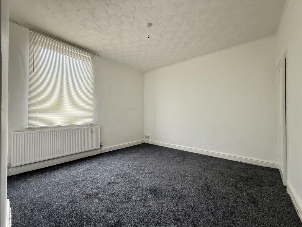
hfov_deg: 102.1
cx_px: 151
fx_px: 122
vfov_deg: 85.7
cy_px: 114
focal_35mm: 14
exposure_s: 1/99
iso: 200
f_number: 2.2
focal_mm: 2.22
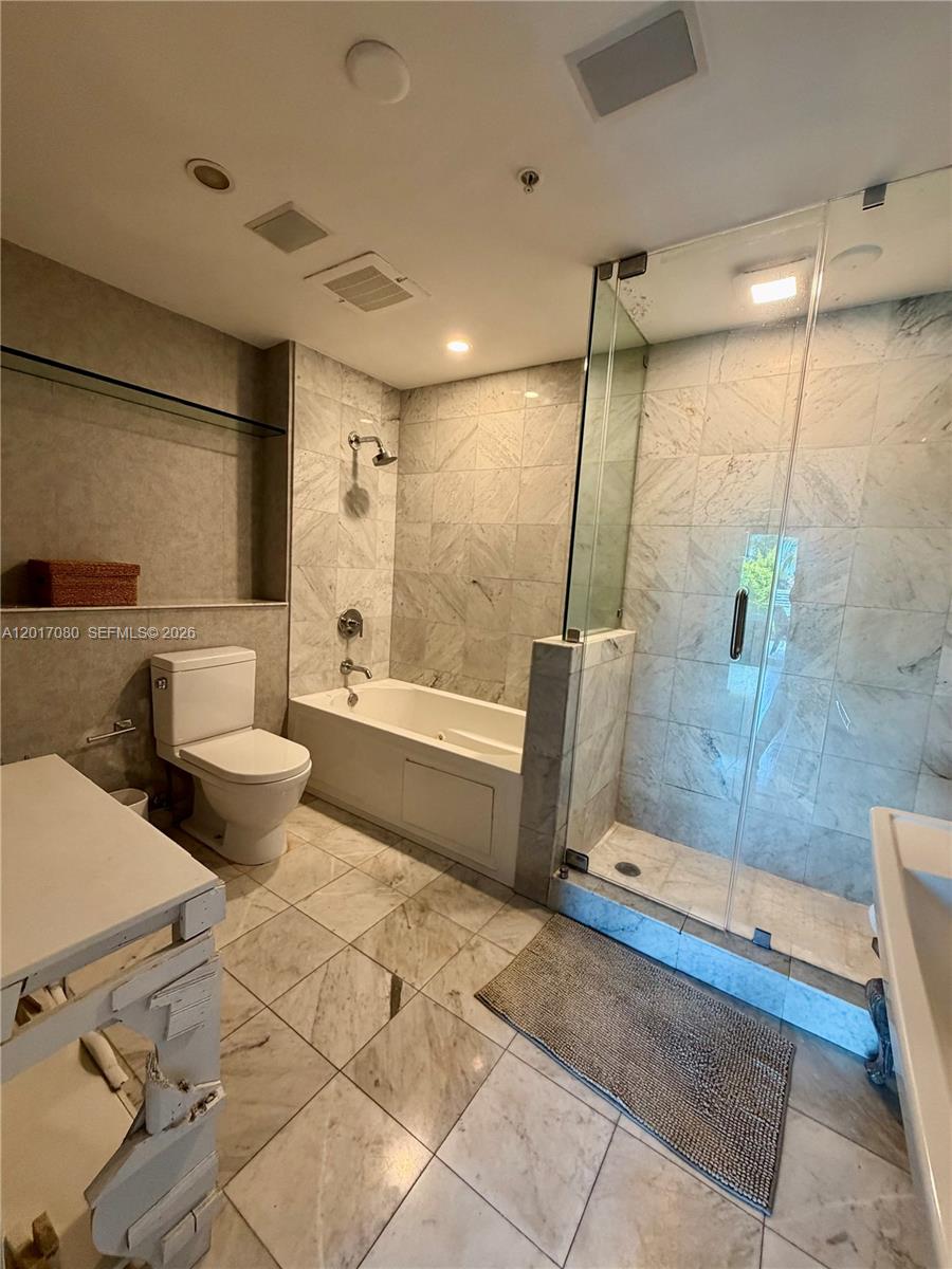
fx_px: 513
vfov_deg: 102.1
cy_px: 634
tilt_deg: -6.9
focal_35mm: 14
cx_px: 476
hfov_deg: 85.7
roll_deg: -3.7
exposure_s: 1/60
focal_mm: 2.22
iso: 250
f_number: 2.2
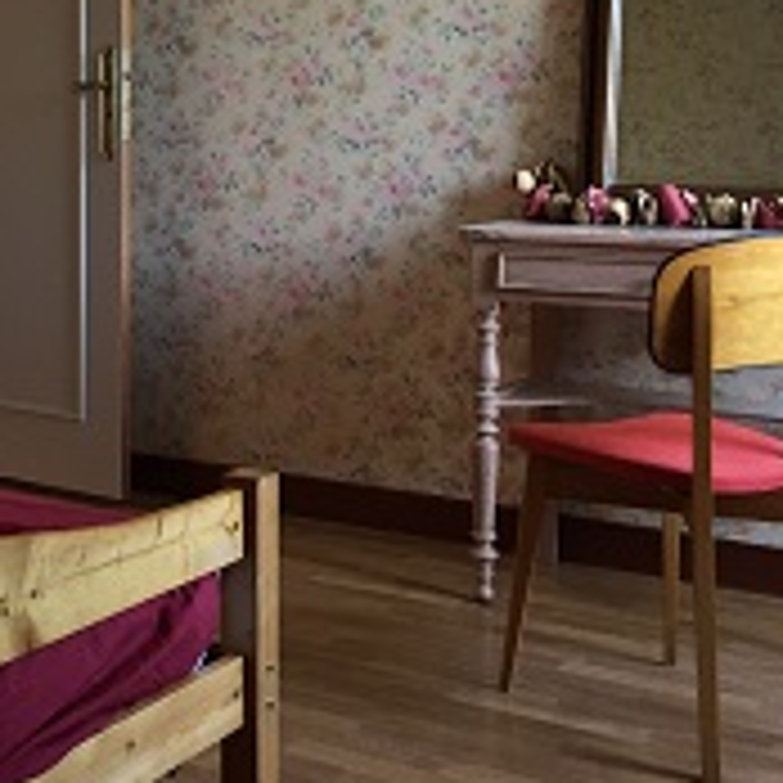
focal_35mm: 59
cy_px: 184
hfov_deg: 27.9
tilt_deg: -3.3
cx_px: 72
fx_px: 1510
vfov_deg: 28.6
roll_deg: -1.4
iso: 125
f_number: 2.2
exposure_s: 1/33
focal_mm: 4.15
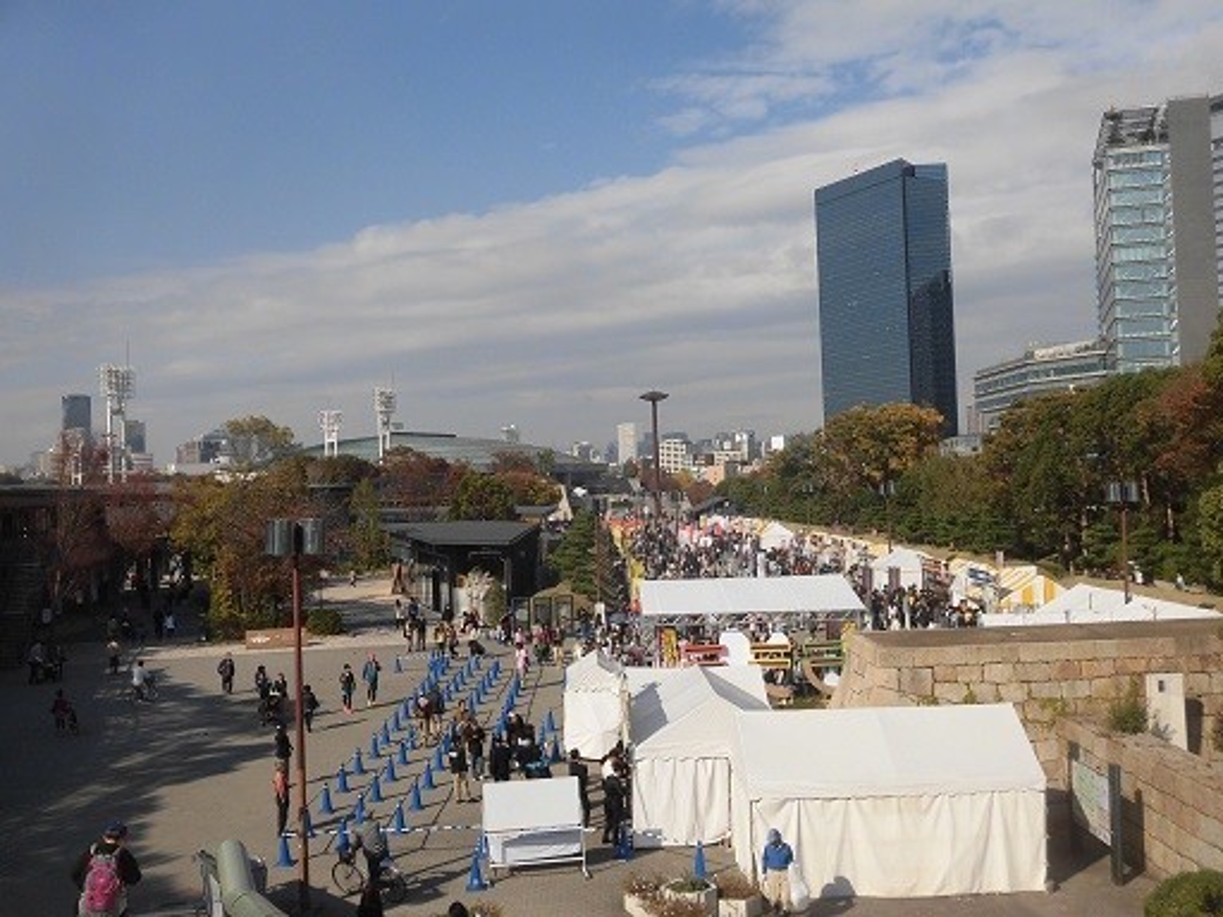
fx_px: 1343
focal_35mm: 38
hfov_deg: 49.0
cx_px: 612
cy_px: 458
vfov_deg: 37.7
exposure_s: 1/320
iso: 100
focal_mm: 6.77
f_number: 9.3
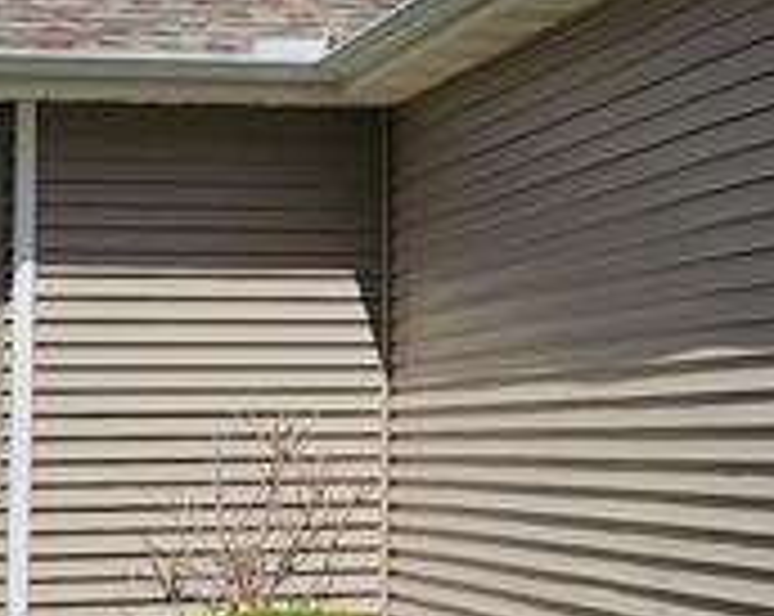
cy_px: 126
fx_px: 3064
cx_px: 716
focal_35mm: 134
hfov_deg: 14.2
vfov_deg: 11.4
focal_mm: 6.3
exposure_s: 1/1650
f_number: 1.7
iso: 10
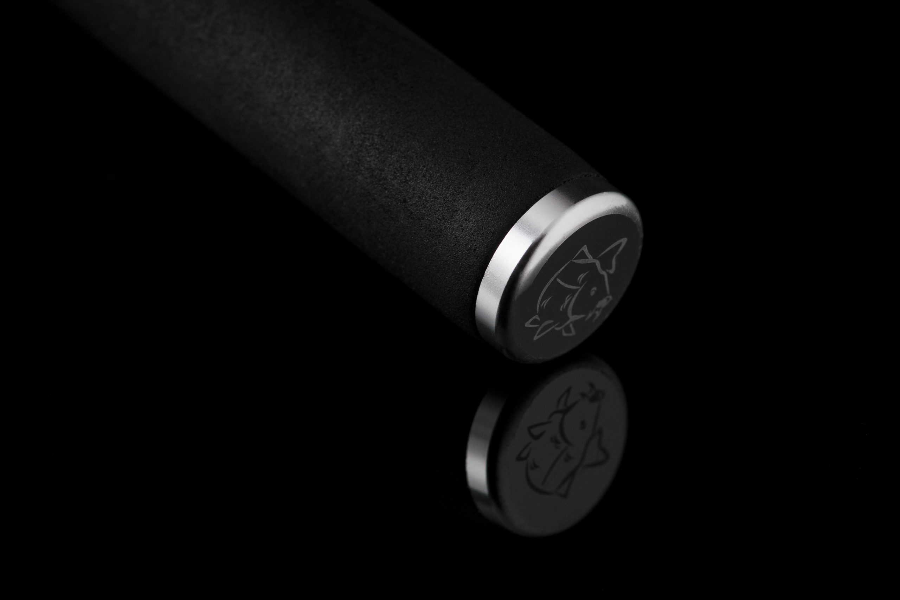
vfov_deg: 9.1
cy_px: 300
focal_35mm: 150
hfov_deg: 13.7
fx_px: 3750
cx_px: 450
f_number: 11
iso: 400
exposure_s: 1/160
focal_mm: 100
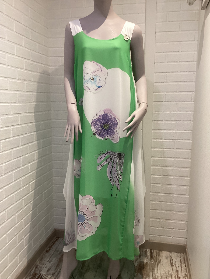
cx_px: 105
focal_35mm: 31
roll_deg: +0.4
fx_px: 251
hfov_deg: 45.4
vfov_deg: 58.4
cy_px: 140
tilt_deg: -8.9
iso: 160
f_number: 2.4
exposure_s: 1/50
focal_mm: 3.3
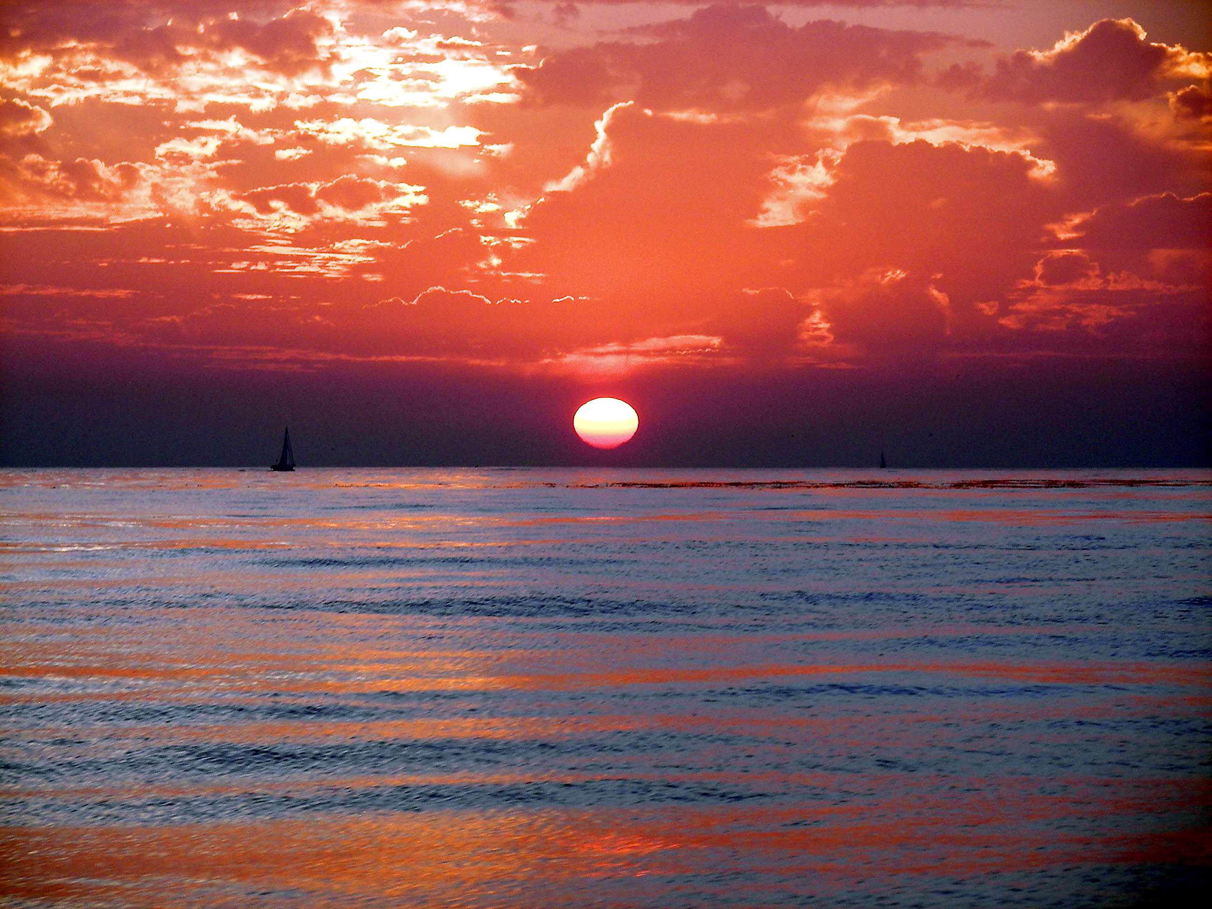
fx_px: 7073
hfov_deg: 9.8
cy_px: 454
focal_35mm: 202
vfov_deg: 7.4
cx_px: 606
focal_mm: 33.5
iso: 50
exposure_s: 1/100
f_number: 3.6
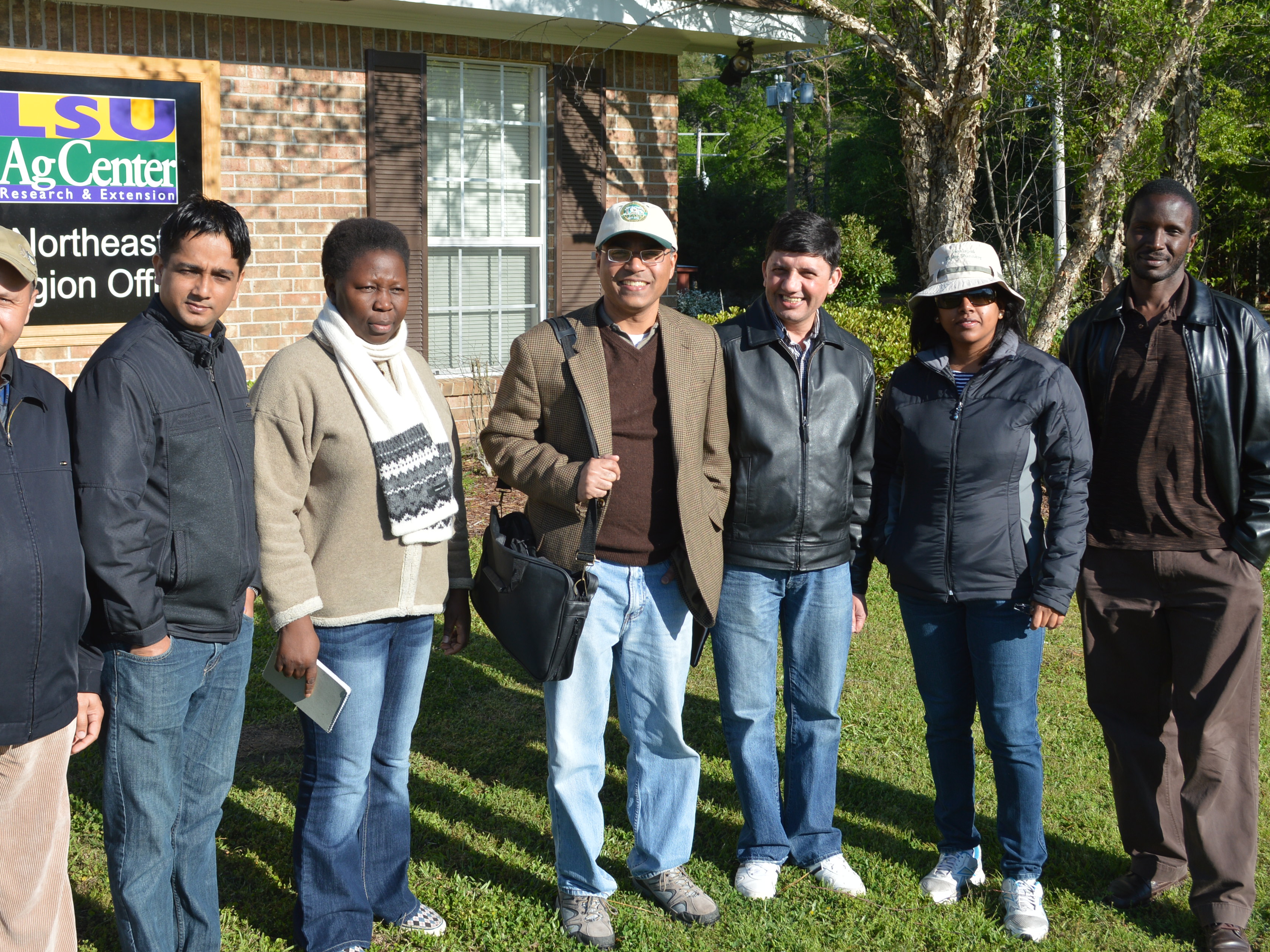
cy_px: 411
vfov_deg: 31.5
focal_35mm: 46
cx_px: 561
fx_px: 1688
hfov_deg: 41.2
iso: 100
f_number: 8
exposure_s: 1/200
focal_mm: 24
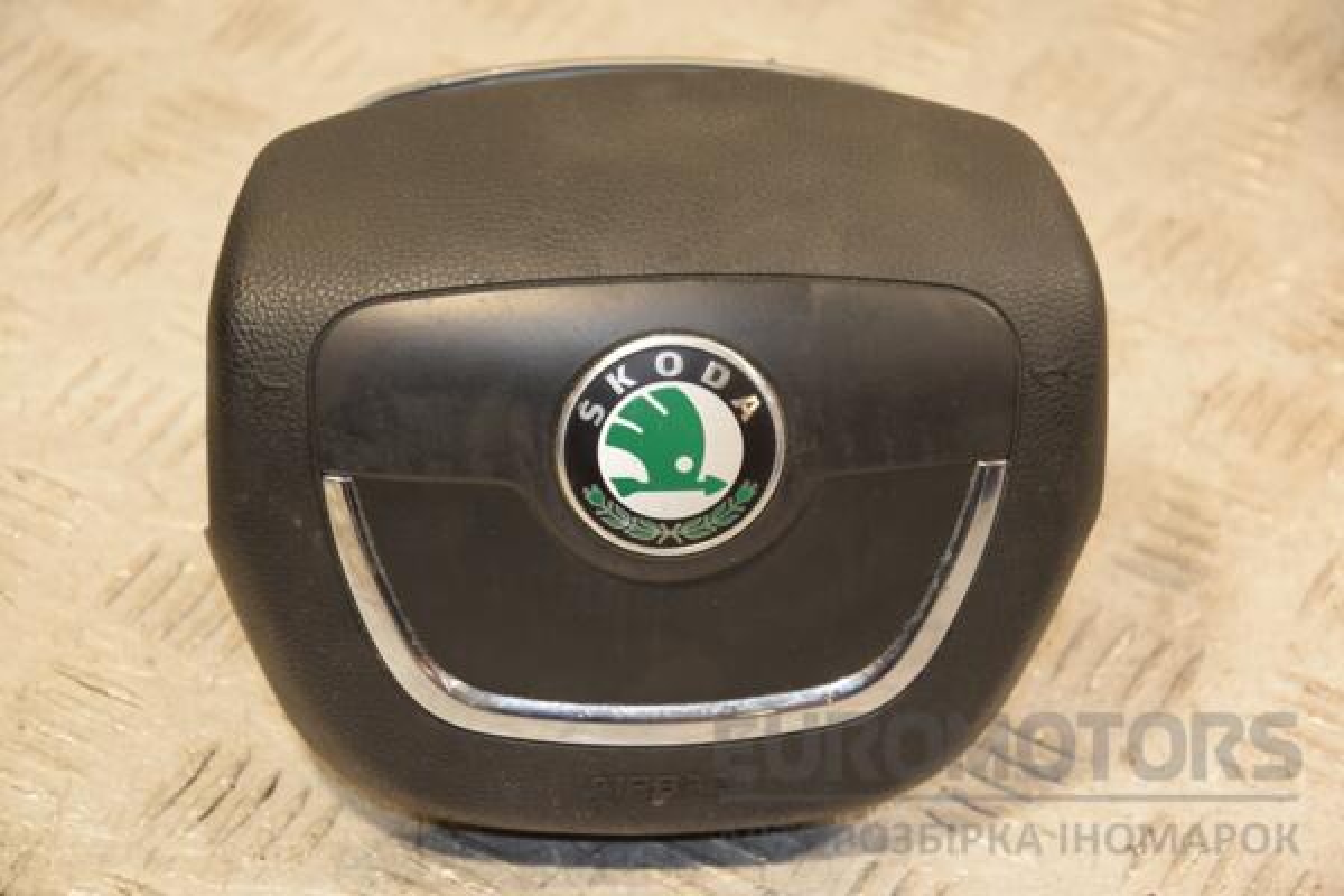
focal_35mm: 112
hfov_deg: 18.2
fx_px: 4200
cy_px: 448
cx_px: 672
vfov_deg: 12.2
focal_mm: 75
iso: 800
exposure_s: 1/100
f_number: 5.3
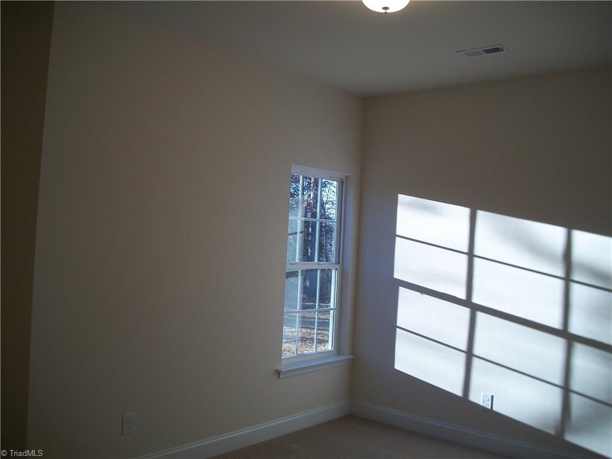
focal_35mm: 32
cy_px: 230
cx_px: 306
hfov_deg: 56.8
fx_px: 566
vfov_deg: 44.2
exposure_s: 1/100
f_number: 2.9
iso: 80
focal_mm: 5.7
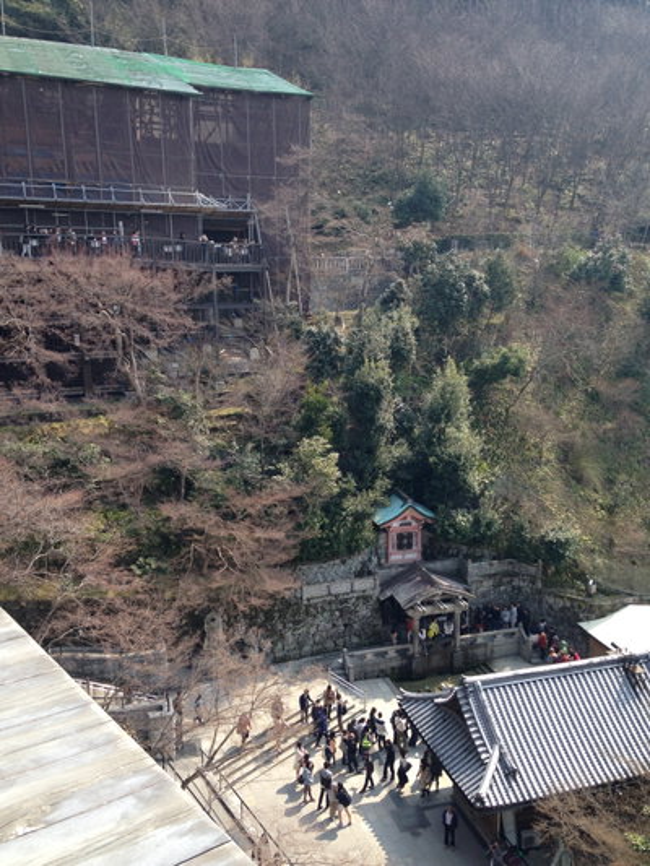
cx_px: 325
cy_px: 433
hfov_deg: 43.0
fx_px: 826
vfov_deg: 55.3
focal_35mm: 33
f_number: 2.4
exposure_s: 1/488
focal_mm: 4.12
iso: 50
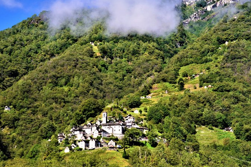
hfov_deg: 32.1
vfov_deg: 21.6
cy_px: 80
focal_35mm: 63
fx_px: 436
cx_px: 119
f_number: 9
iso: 320
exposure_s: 1/125
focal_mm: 35
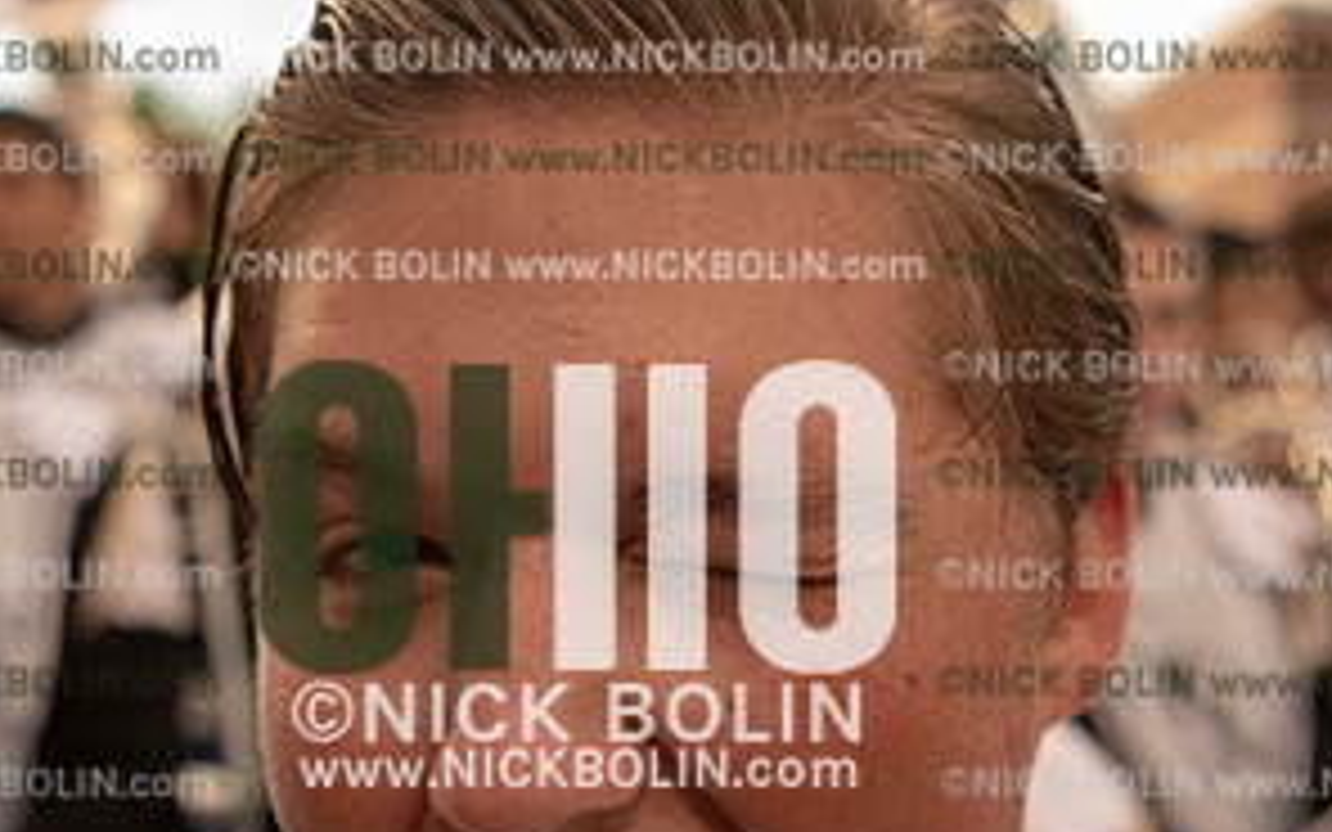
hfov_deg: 41.7
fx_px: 1742
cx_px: 576
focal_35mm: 48
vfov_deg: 26.7
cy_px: 578
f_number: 3.2
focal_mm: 24
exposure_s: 1/125
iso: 800
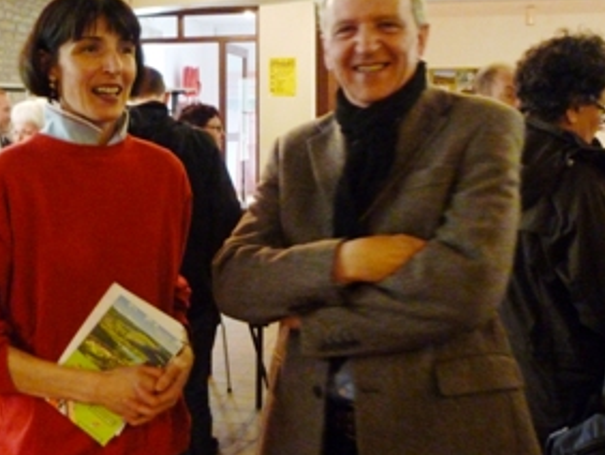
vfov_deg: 31.5
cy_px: 204
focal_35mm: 46
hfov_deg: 41.1
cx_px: 251
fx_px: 805
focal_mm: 5.2
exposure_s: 1/10
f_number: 3.3
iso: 800
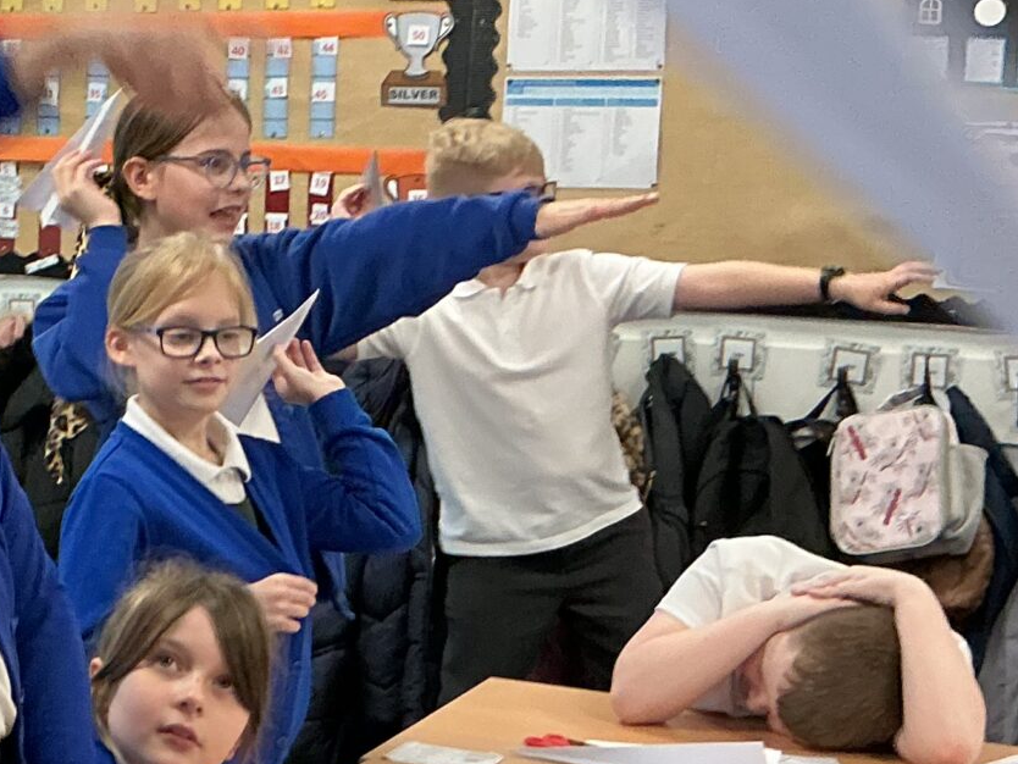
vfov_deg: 16.6
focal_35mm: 89
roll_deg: -1.0
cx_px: -172
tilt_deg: -5.7
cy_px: 442
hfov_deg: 20.7
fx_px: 2618
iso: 100
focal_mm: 3
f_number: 1.8
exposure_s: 1/50
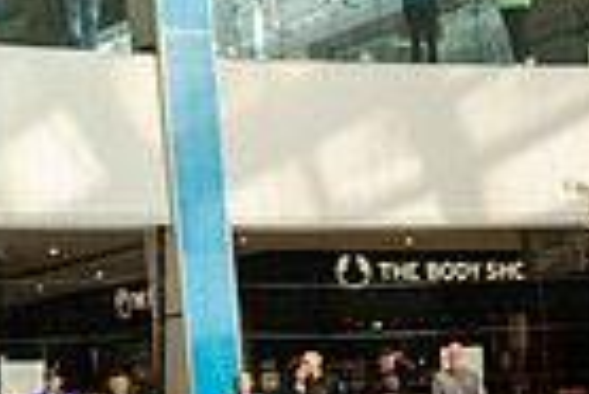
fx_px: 2391
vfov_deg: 9.2
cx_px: 1170
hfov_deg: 12.4
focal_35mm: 146
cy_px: 595
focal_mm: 35
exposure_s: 1/2500
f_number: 3.5
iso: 1600
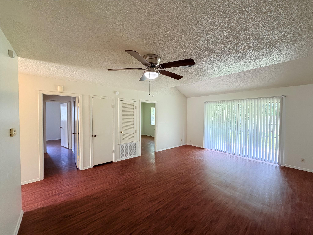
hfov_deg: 102.1
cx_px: 156
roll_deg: +0.2
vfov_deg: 85.7
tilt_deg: -1.5
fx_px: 127
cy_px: 118
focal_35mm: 14
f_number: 2.2
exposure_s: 1/120
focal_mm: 2.22
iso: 250
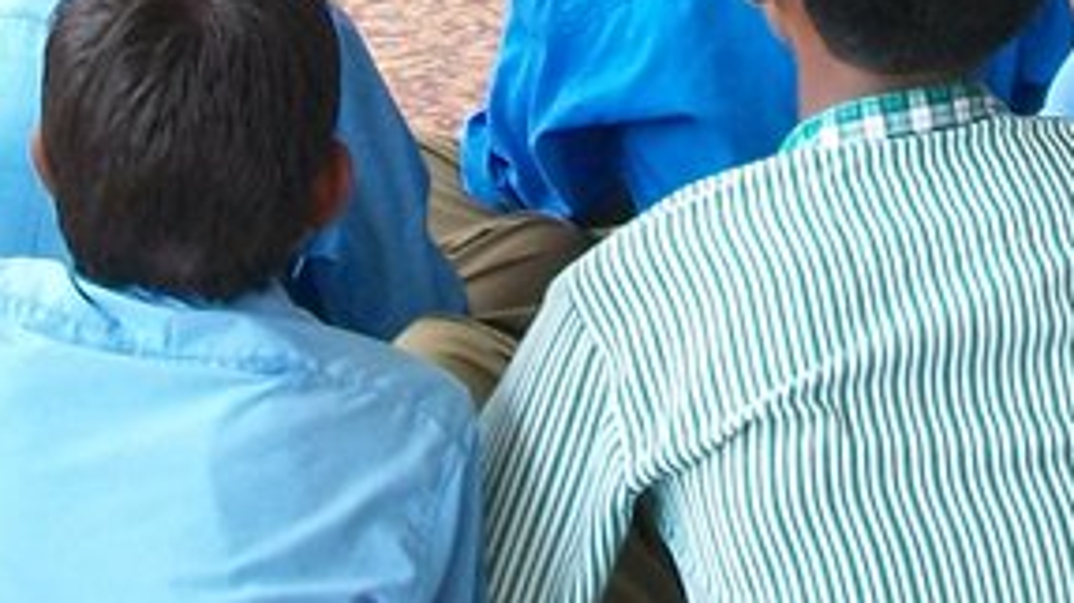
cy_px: -562
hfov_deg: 15.3
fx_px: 3984
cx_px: 408
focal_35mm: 140
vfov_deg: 8.3
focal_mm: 6
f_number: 2.7
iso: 80
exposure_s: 1/100
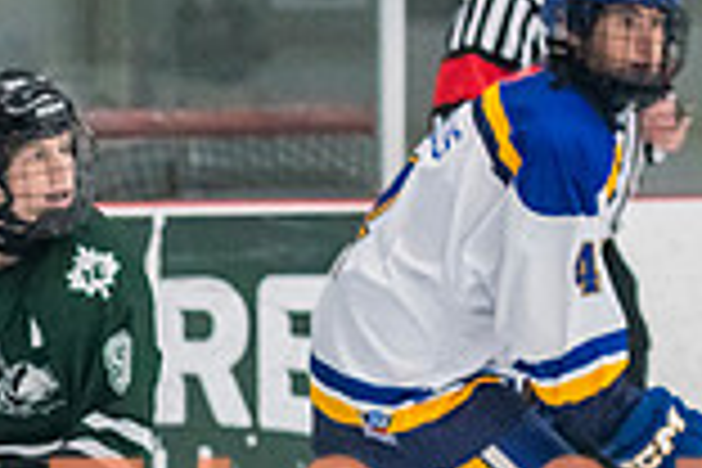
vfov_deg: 2.4
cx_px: -412
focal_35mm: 571
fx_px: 11134
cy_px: 540
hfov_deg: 3.6
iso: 2000
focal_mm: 98
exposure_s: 1/640
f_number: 3.2
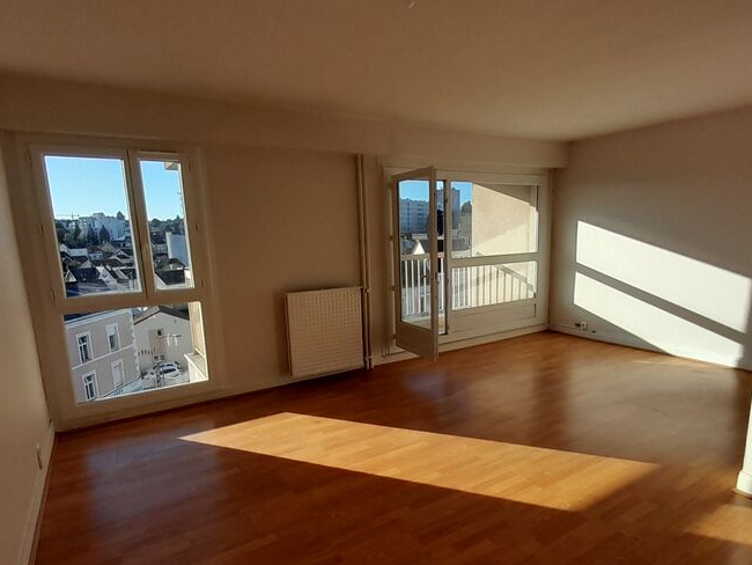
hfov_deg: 81.7
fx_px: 435
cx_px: 388
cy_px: 306
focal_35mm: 20
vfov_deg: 65.9
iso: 40
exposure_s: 1/550
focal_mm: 1.13
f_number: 2.2
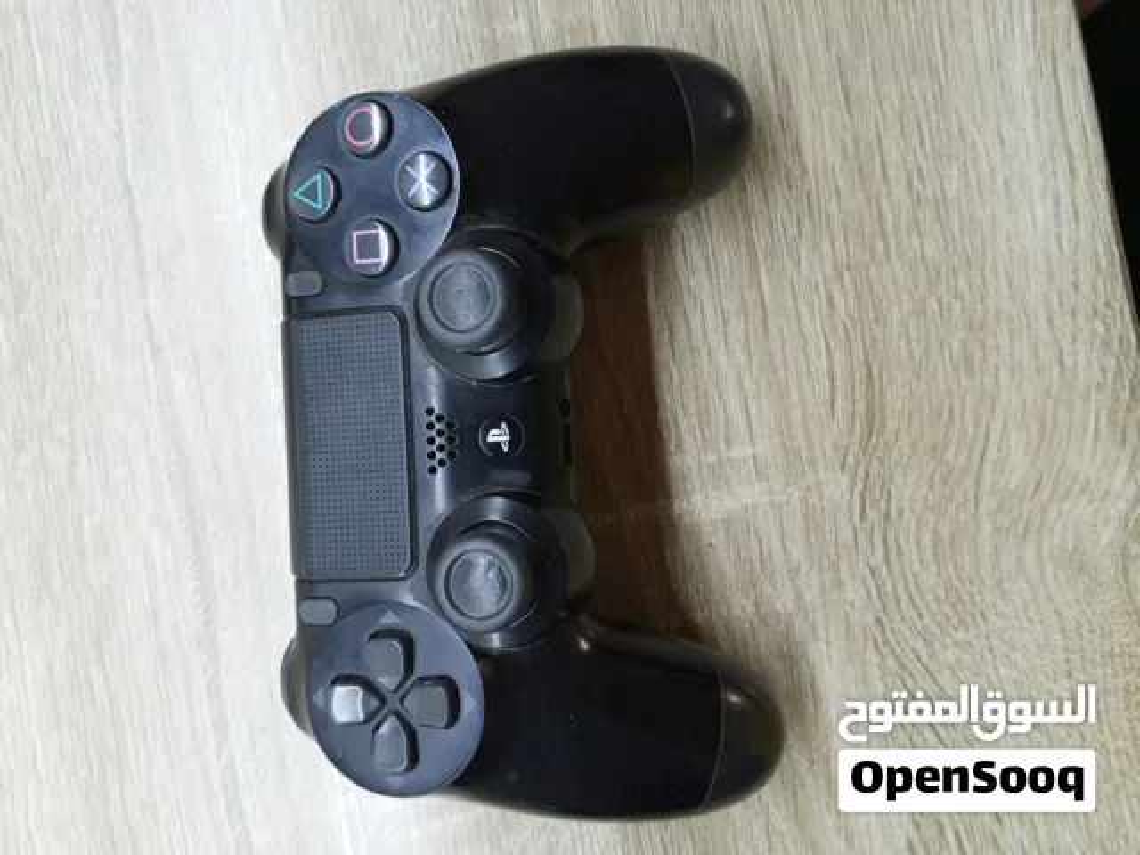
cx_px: 570
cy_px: 428
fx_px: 757
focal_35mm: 23
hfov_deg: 73.9
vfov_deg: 58.9
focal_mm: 4.09
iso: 491
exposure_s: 1/50
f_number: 1.6
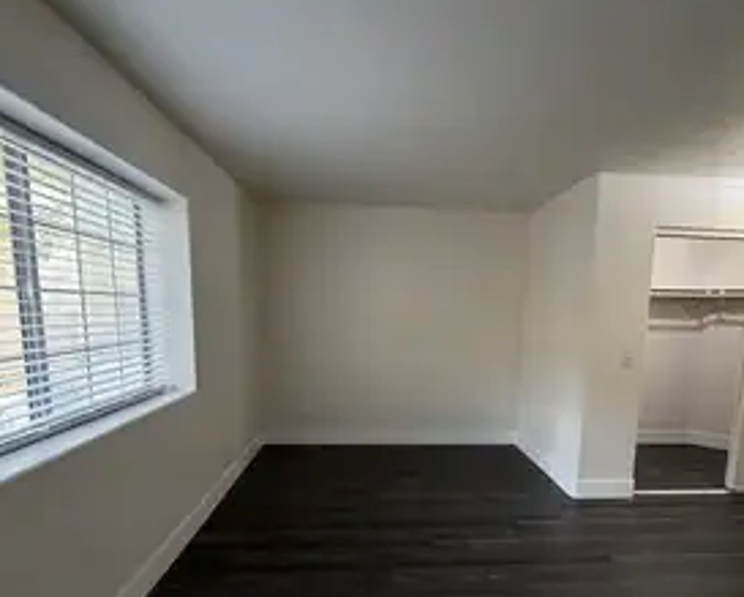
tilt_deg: -6.5
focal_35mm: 20
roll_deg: -1.4
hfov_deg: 80.1
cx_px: 409
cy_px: 368
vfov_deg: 67.3
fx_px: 441
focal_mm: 2.22
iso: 250
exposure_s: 1/60
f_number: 2.2
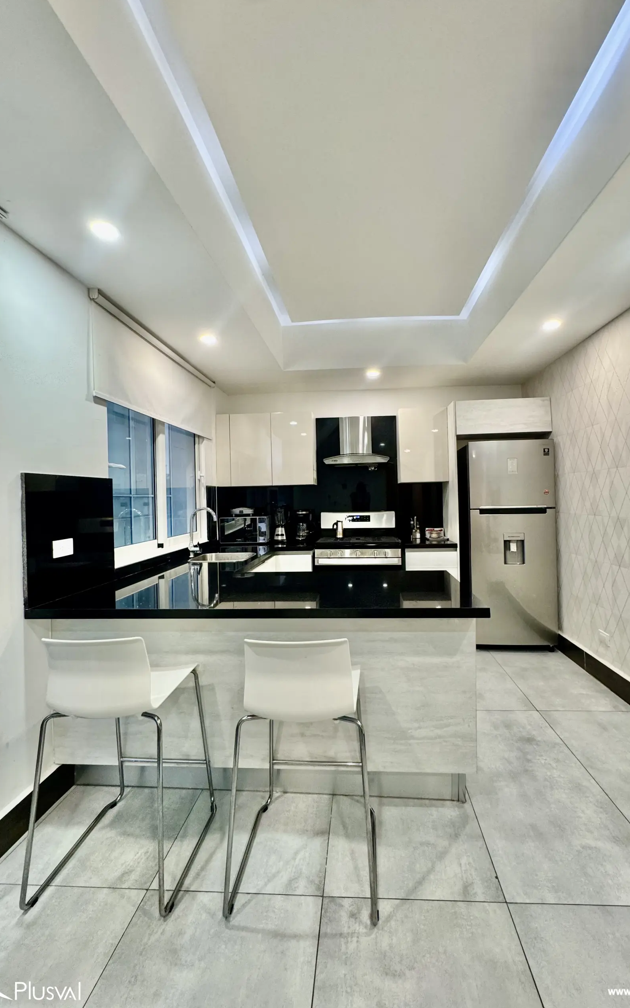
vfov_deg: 101.5
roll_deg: +1.6
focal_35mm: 15
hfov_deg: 74.7
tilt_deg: -1.0
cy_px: 499
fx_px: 412
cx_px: 340
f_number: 2.2
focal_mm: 2.22
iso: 200
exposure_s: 1/60
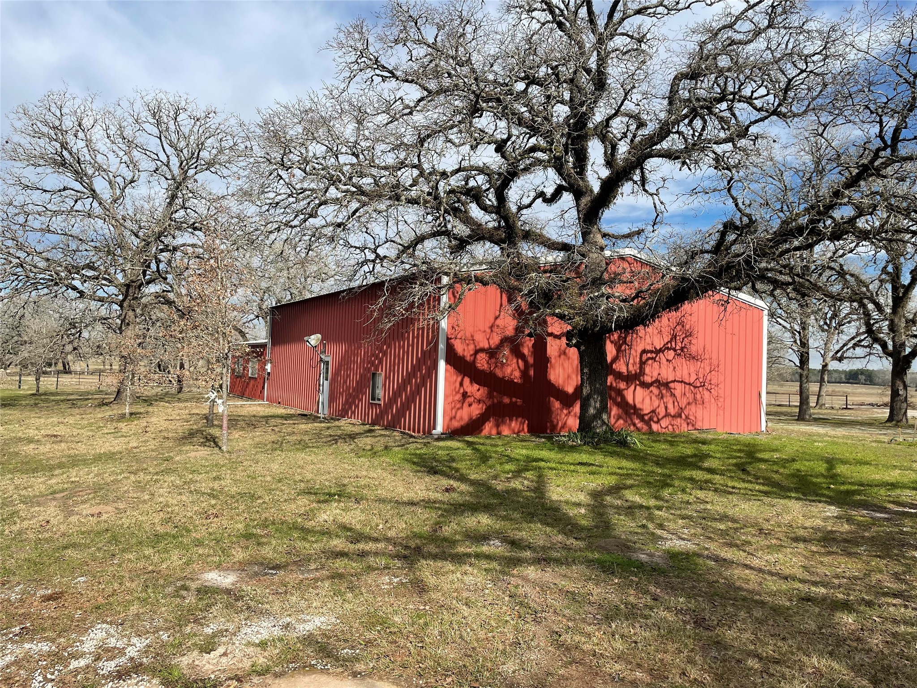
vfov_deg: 53.1
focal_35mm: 26
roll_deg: -1.8
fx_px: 689
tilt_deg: +2.4
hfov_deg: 67.3
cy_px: 344
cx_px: 458
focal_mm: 4.2
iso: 32
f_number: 1.6
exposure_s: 1/3401
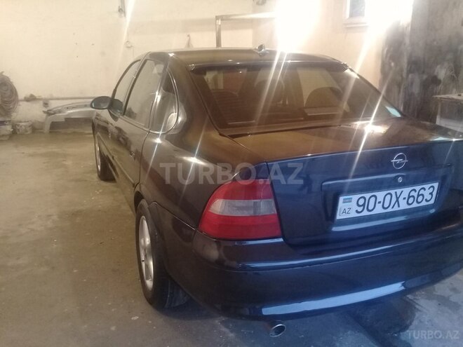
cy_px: 174
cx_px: 232
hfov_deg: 58.4
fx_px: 415
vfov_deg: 45.4
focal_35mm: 31
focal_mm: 3.3
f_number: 2.2
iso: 200
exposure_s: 1/17
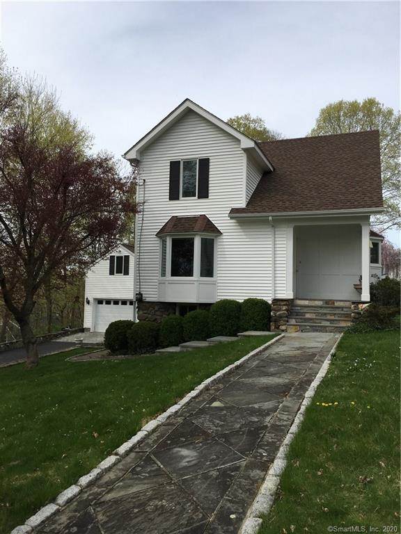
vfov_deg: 61.7
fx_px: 448
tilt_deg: +4.1
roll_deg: -1.1
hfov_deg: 48.2
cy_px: 267
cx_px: 200
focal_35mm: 29
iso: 25
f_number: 2.2
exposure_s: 1/1603
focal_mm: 4.15
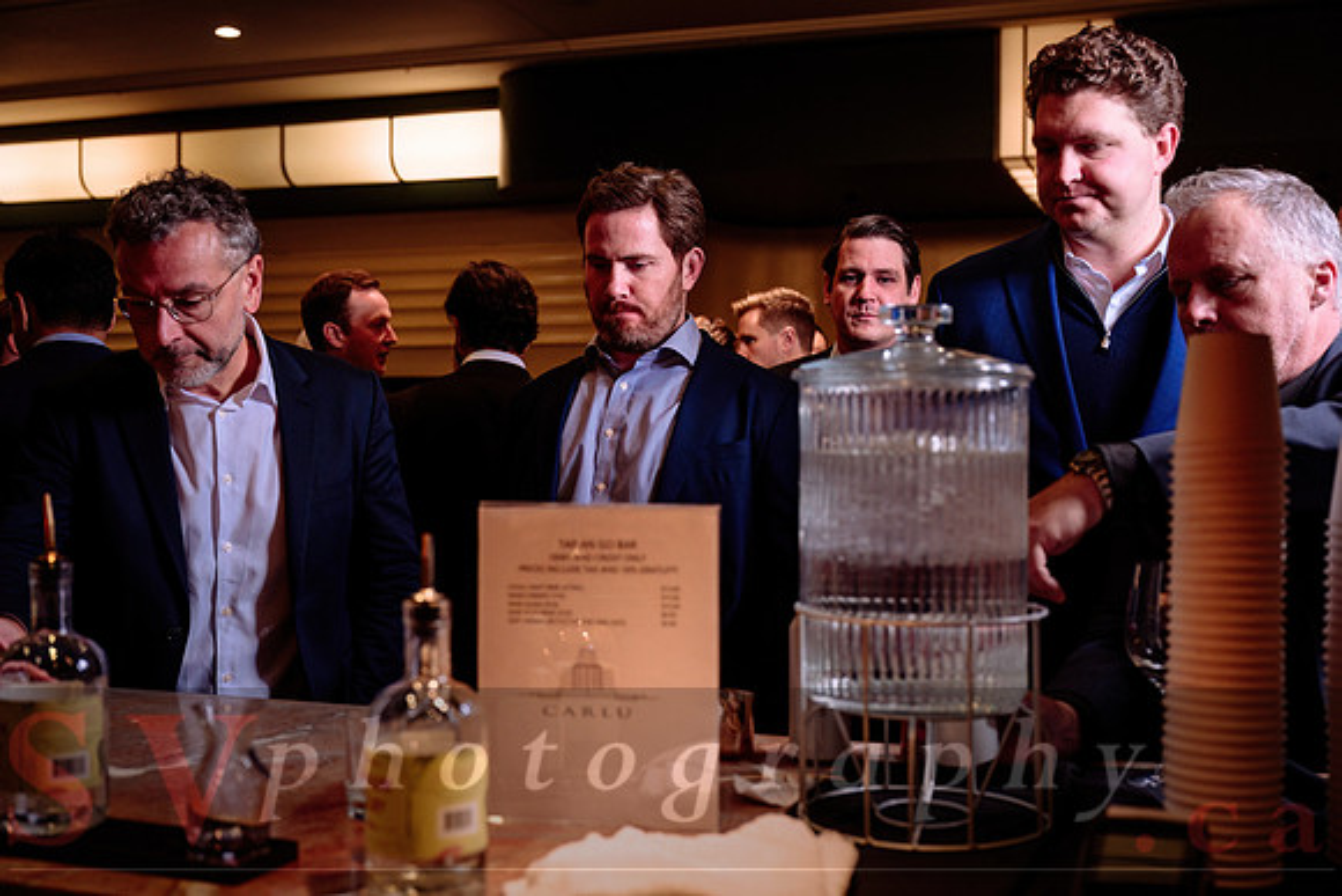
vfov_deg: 33.4
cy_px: 448
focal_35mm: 40
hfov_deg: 48.4
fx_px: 1491
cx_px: 671
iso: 800
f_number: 3.5
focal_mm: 40
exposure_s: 1/60
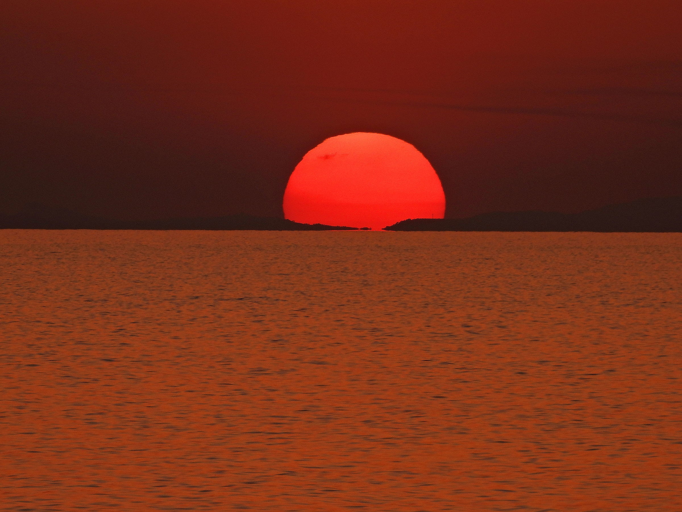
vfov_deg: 1.7
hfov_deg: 2.3
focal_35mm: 860
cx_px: 341
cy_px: 256
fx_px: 16944
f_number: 8
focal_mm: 155
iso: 100
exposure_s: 1/200
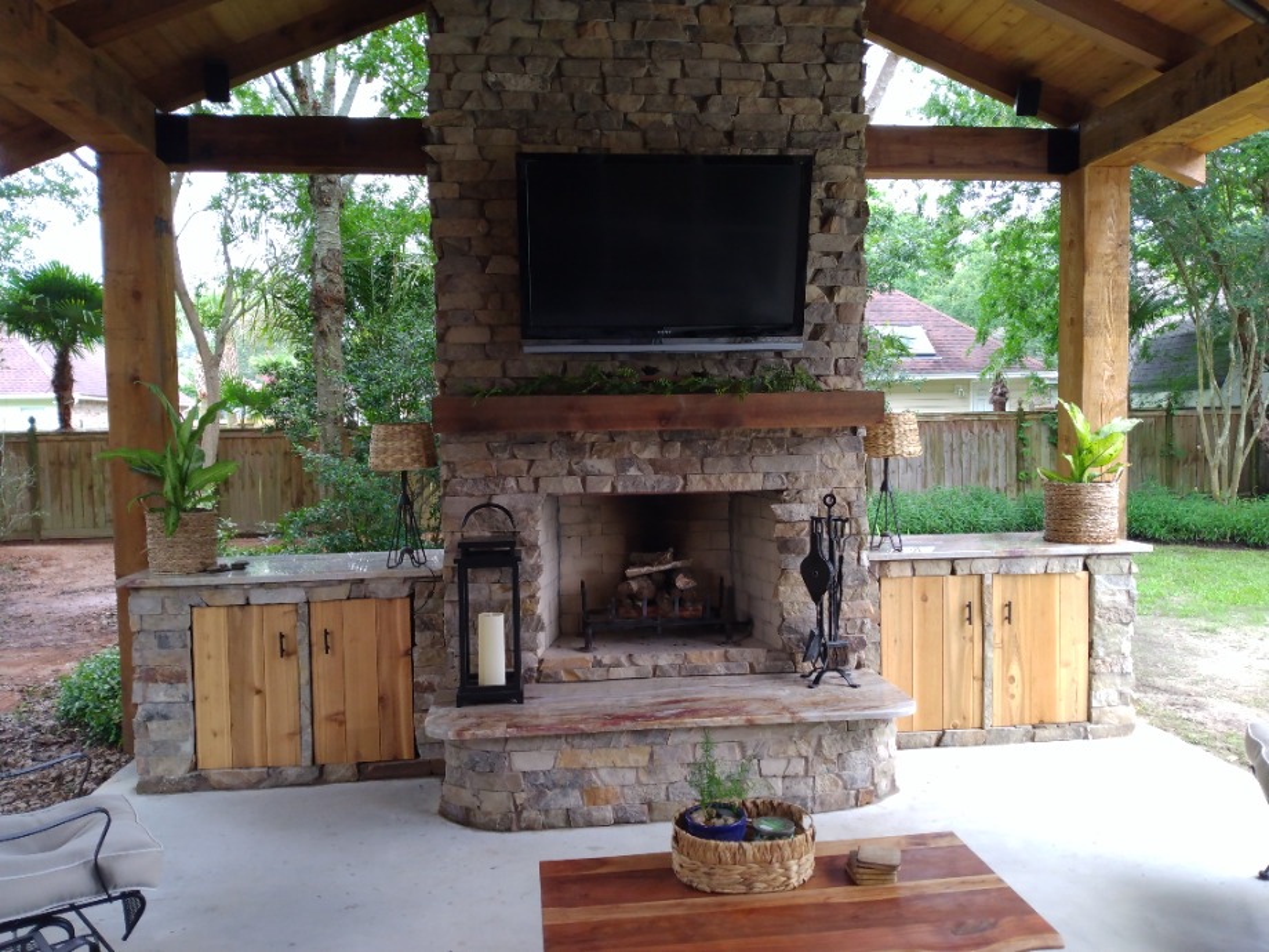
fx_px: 733
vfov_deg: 66.0
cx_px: 634
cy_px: 476
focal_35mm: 20
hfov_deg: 81.7
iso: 156
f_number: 2
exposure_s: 1/60
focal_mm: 3.54
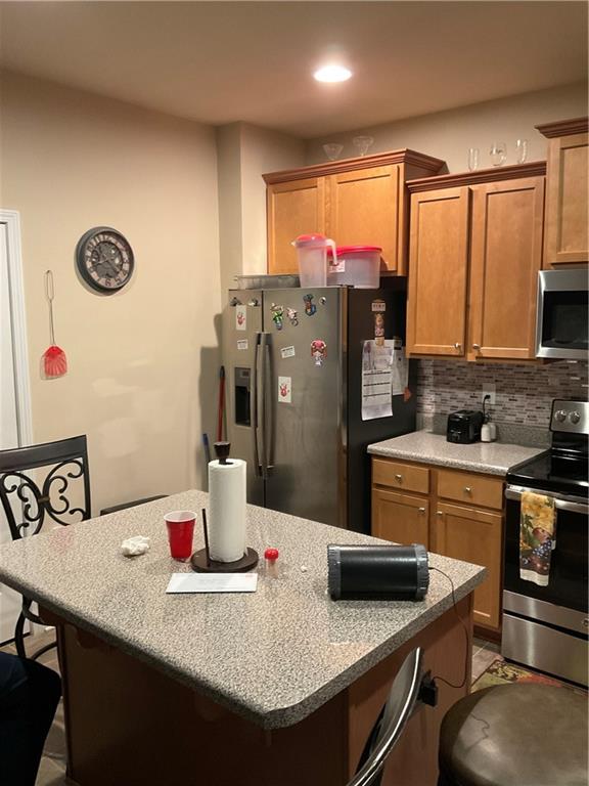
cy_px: 393
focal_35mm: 29
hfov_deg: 48.2
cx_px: 294
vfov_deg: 61.7
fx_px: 658
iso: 200
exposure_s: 1/40
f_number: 1.8
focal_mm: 3
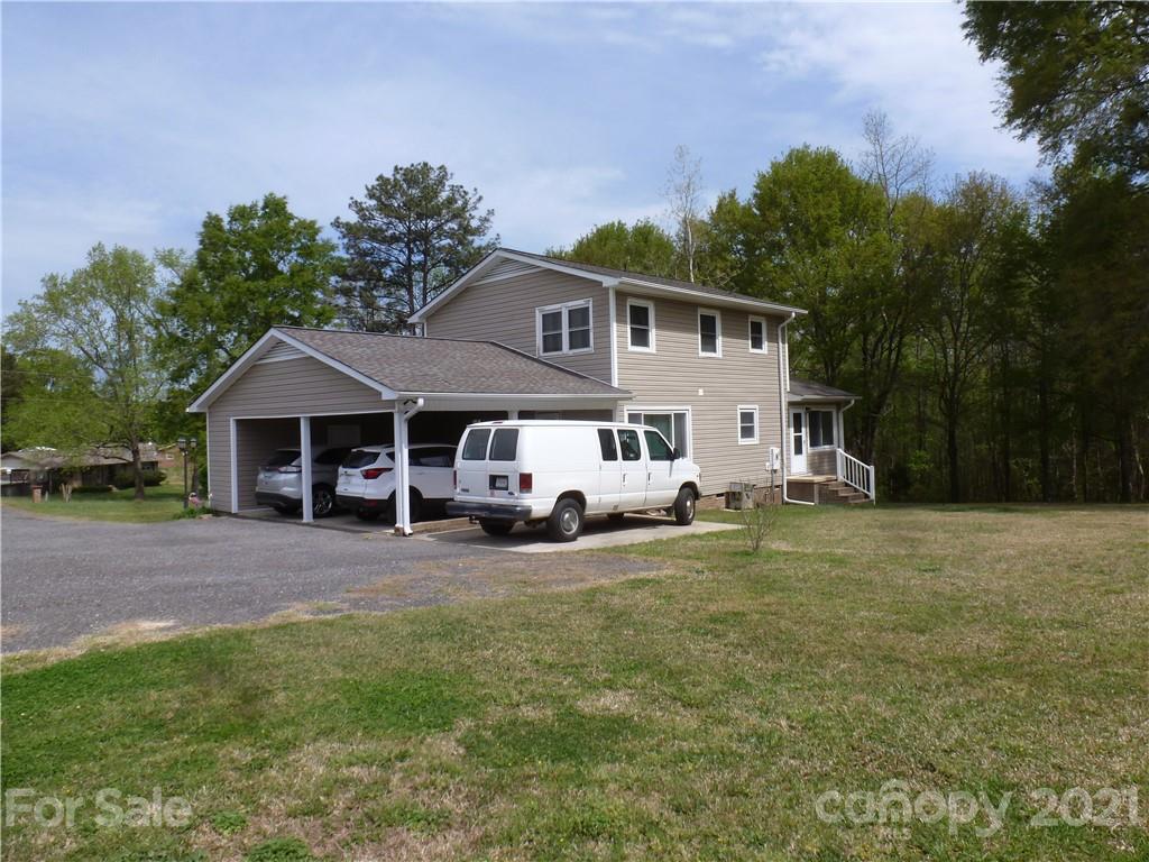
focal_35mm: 24
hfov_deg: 71.6
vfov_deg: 56.8
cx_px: 574
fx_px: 797
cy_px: 431
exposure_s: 1/400
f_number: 5.6
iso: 100
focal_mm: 4.3
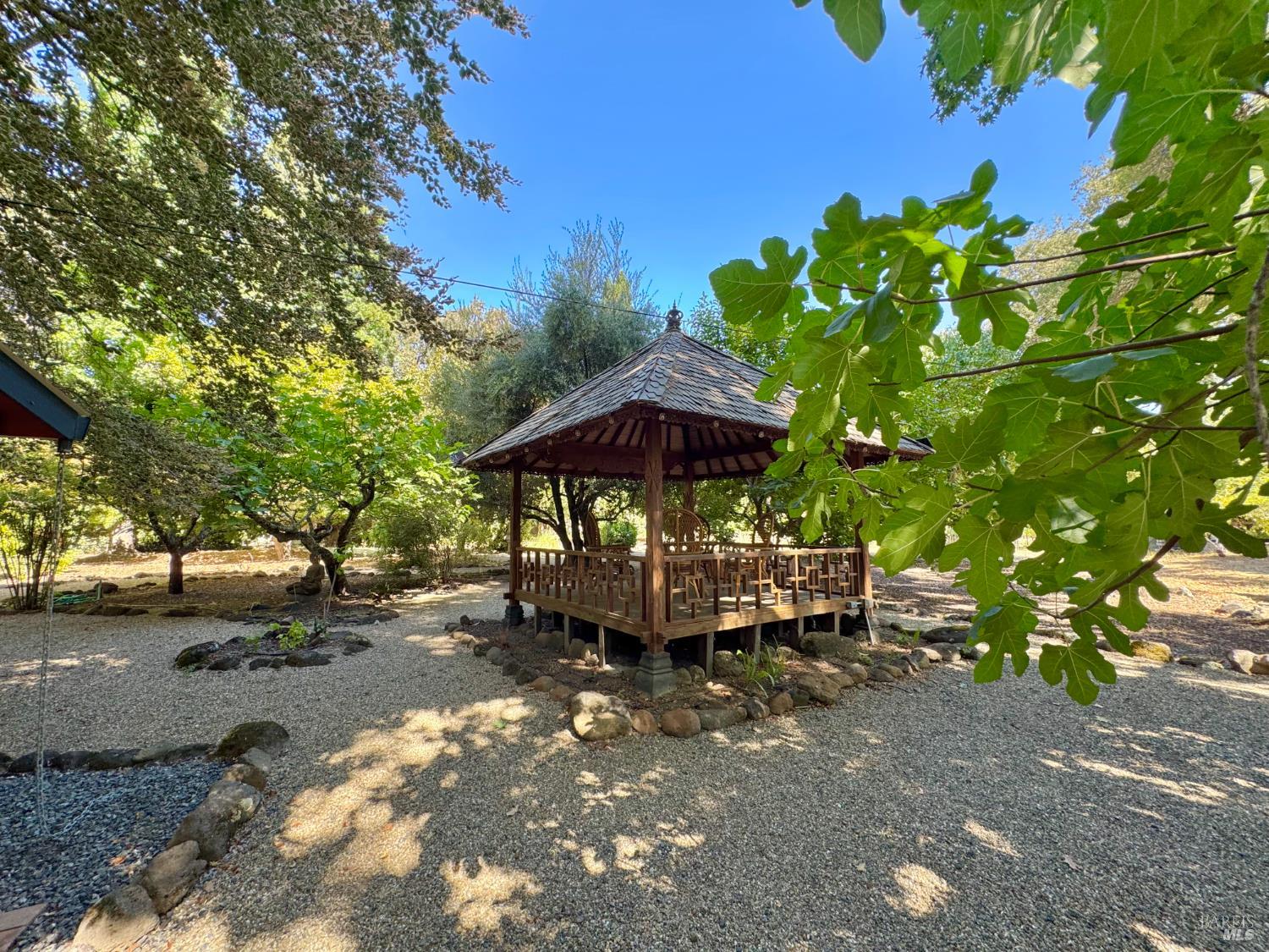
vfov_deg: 85.7
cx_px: 634
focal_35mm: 14
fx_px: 513
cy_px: 476
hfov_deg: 102.1
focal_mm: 2.22
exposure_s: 1/99
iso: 80
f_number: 2.2
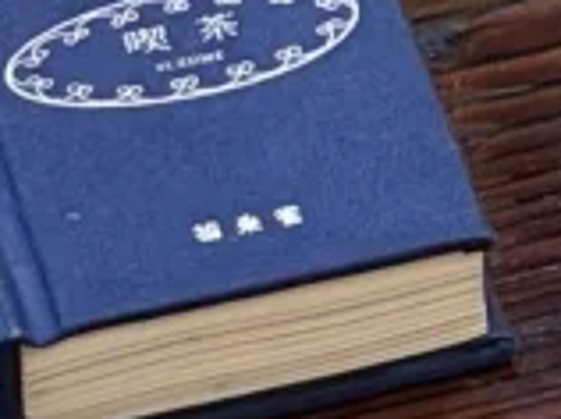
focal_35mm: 438
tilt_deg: -26.5
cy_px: -1633
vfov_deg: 3.2
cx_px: 1410
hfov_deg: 4.4
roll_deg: -5.0
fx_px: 7088
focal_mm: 6.76
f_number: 1.78
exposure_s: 1/50
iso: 80
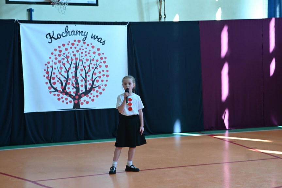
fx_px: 666
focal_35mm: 85
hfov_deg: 23.9
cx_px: 141
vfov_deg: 16.1
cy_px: 94
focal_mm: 85
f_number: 2.8
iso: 800
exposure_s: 1/125
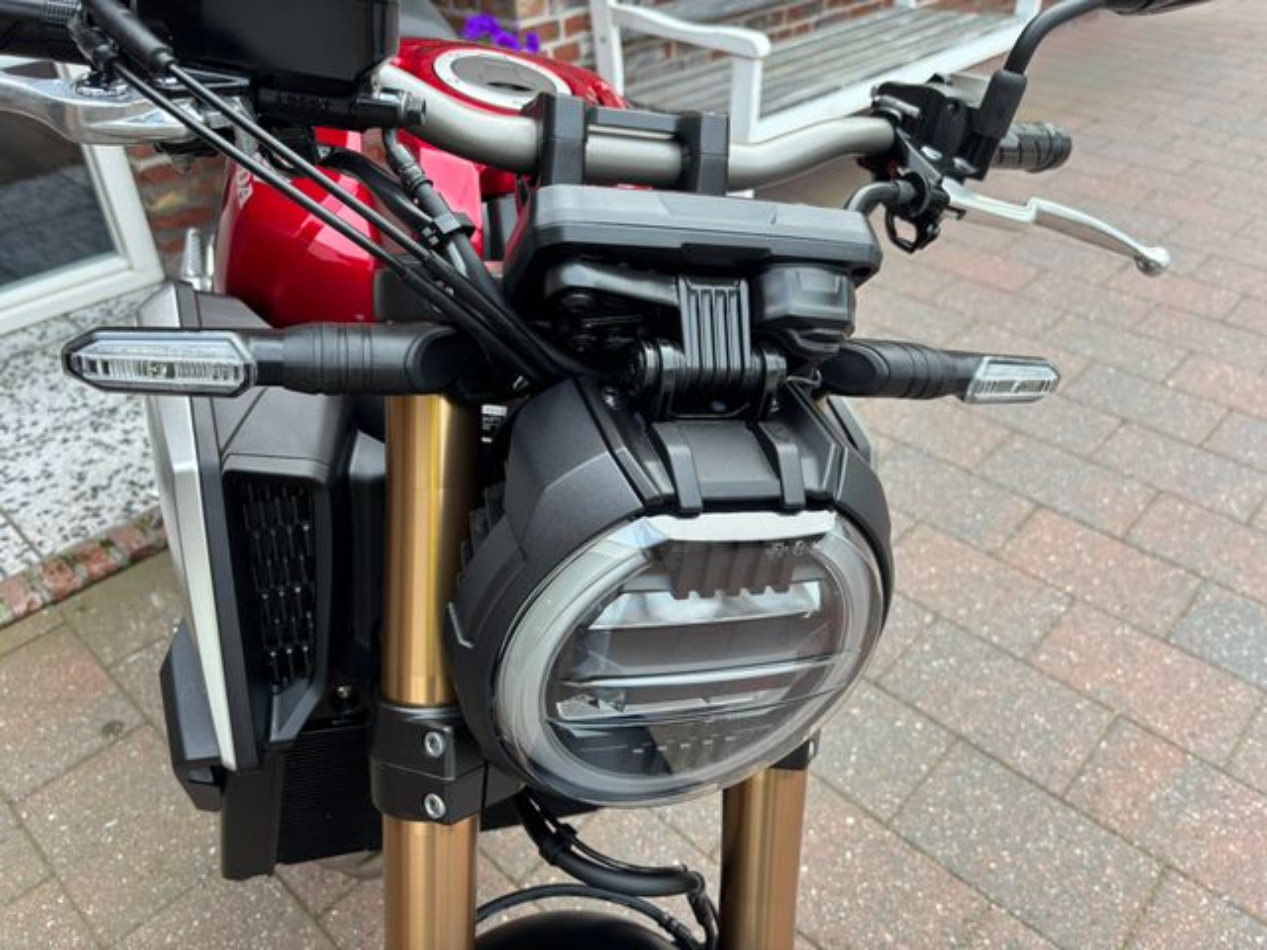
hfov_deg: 67.3
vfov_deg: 53.1
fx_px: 952
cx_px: 634
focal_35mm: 26
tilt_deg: -36.5
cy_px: 475
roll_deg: +0.8
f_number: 1.6
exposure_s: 1/121
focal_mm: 5.96
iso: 50
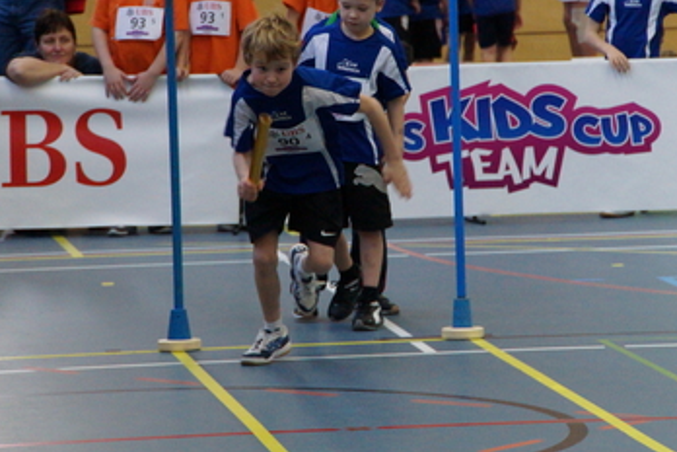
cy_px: 135
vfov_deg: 5.4
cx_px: 356
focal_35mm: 256
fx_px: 4814
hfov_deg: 8.0
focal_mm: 110
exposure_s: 1/200
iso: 3200
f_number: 5.6
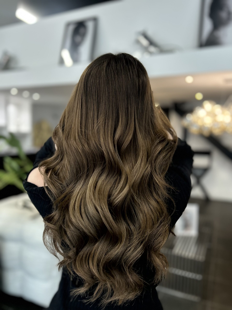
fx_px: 232
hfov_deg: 53.1
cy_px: 155
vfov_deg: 67.3
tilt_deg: -4.7
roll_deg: -1.7
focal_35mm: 26
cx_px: 116
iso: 100
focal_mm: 5.7
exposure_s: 1/50
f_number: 1.5
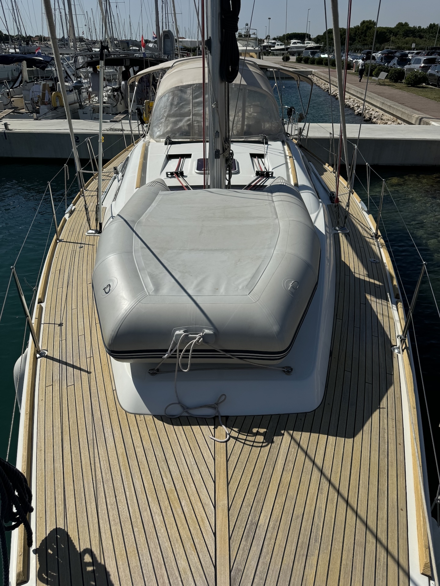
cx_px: 220
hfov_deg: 56.8
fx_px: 407
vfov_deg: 71.6
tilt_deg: -29.6
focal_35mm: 24
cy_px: 293
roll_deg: +0.0
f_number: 1.78
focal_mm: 6.76
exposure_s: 1/15152
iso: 100
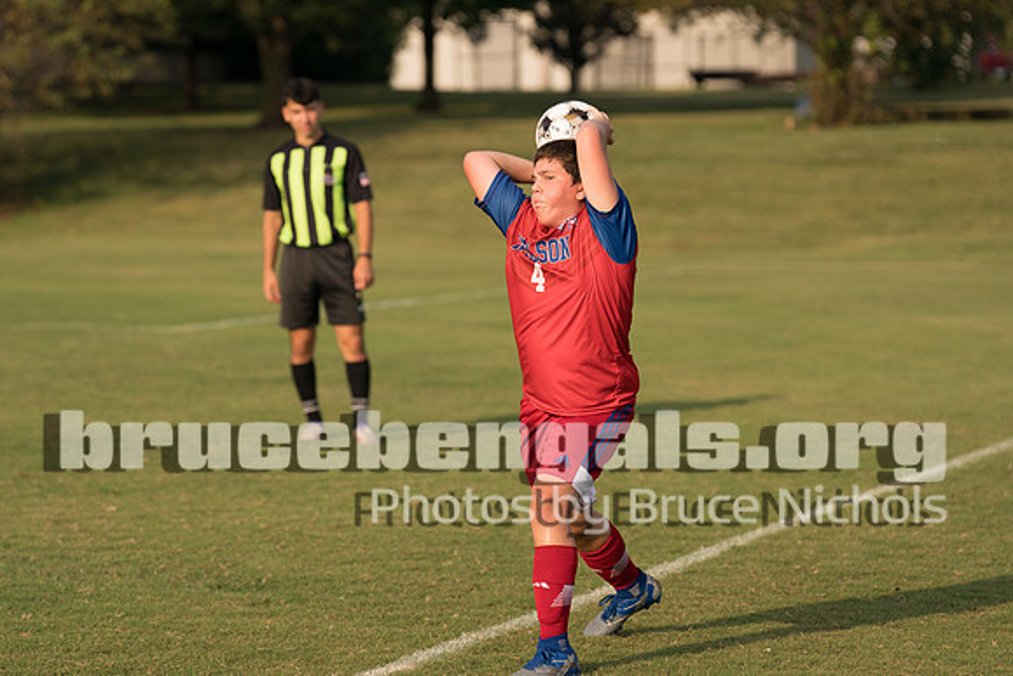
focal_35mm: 148
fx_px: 4163
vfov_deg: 9.3
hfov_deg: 13.9
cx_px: 506
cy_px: 273
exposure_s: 1/1250
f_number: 2.8
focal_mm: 124
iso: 100
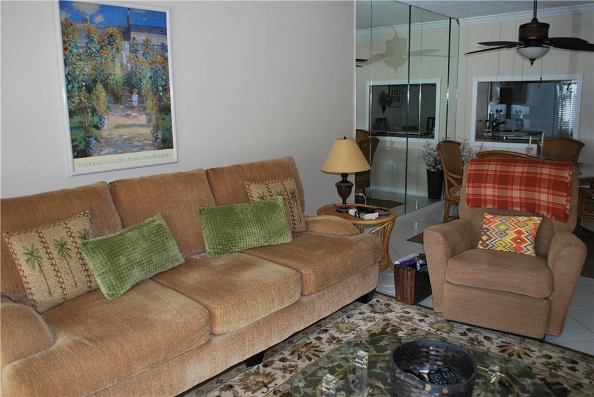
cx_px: 297
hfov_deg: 67.4
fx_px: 446
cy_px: 198
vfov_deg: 48.0
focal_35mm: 27
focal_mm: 18
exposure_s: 1/60
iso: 200
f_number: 3.5
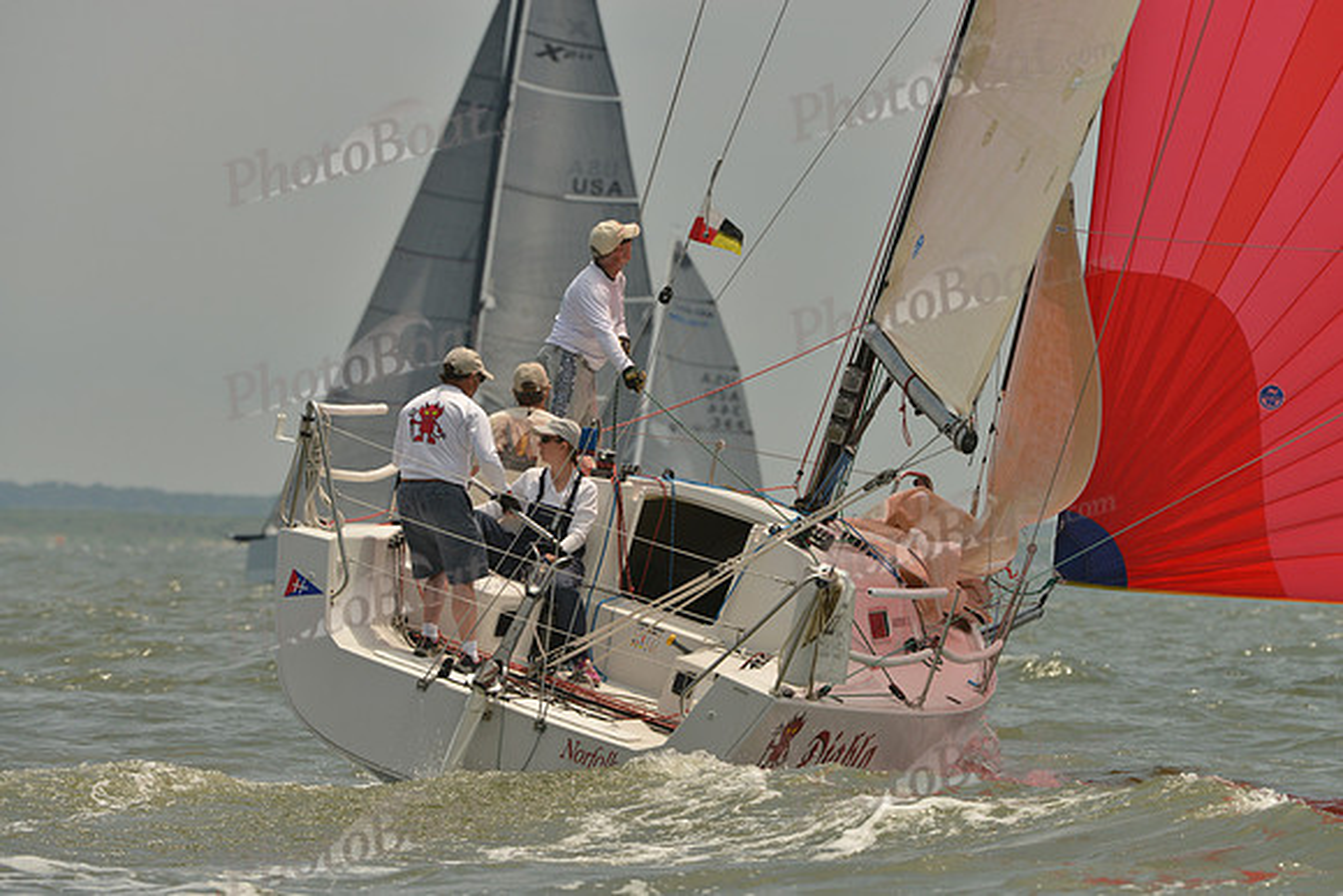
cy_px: 448
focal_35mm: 400
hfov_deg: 5.2
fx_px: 14925
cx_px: 672
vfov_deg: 3.4
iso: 400
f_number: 9
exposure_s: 1/1250
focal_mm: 400
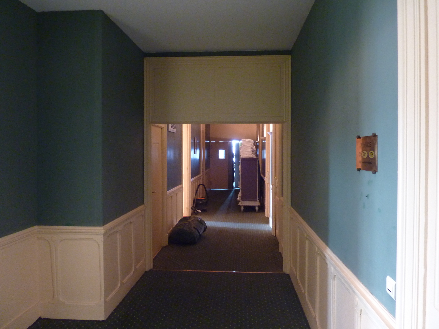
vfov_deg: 54.9
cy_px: 164
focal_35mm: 25
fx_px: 317
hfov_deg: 69.4
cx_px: 220
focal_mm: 4.1
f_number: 3.3
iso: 400
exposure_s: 1/8
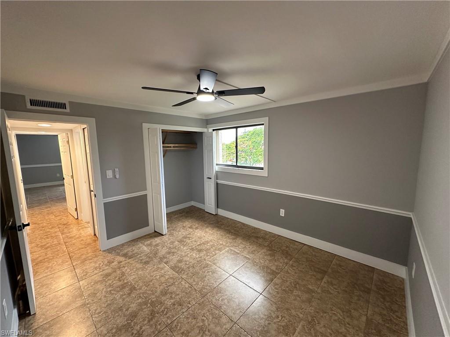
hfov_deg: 102.1
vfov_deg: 85.7
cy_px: 168
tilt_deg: -6.9
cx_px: 225
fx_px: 182
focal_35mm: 14
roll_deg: +0.8
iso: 320
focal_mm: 2.22
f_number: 2.2
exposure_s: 1/120
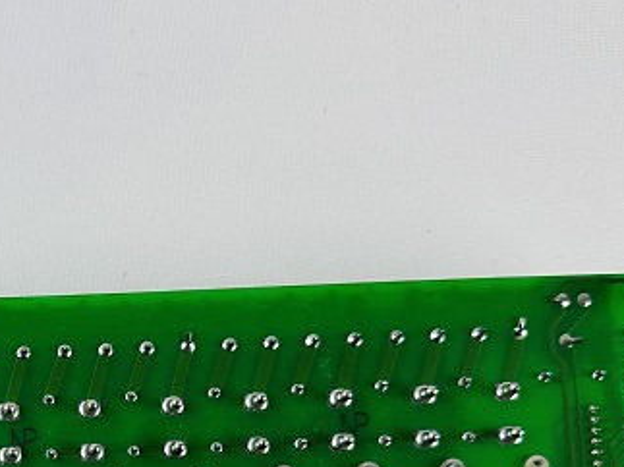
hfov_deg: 24.2
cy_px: 556
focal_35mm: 75
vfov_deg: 18.6
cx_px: -73
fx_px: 1351
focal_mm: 6.86
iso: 64
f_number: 1.78
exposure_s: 1/120
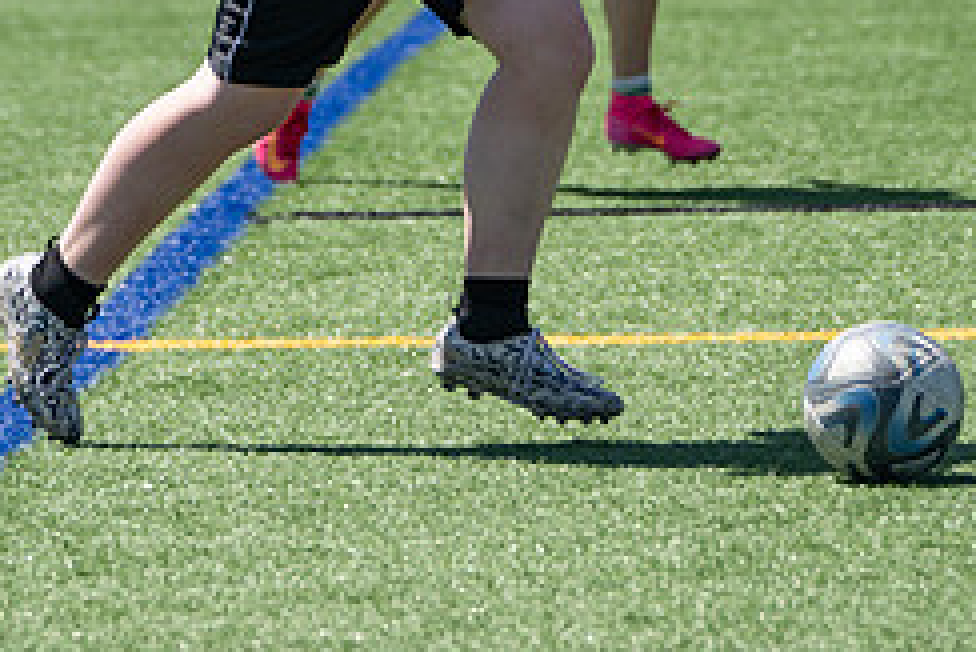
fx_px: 9386
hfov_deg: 6.0
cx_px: 298
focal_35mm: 346
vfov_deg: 4.0
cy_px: -142
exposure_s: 1/800
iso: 50
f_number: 2.8
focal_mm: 120
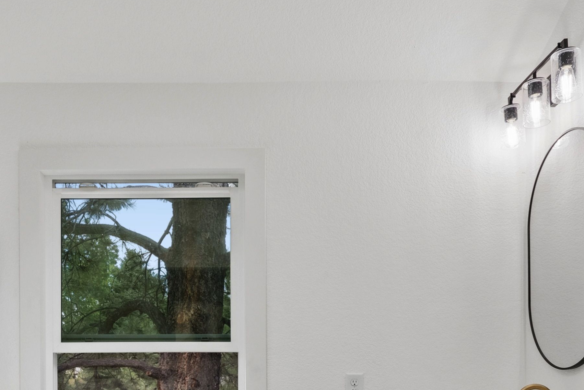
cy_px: 392
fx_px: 649
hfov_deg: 47.9
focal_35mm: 40
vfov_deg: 31.0
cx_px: 215
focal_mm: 17
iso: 800
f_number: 9
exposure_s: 1/250
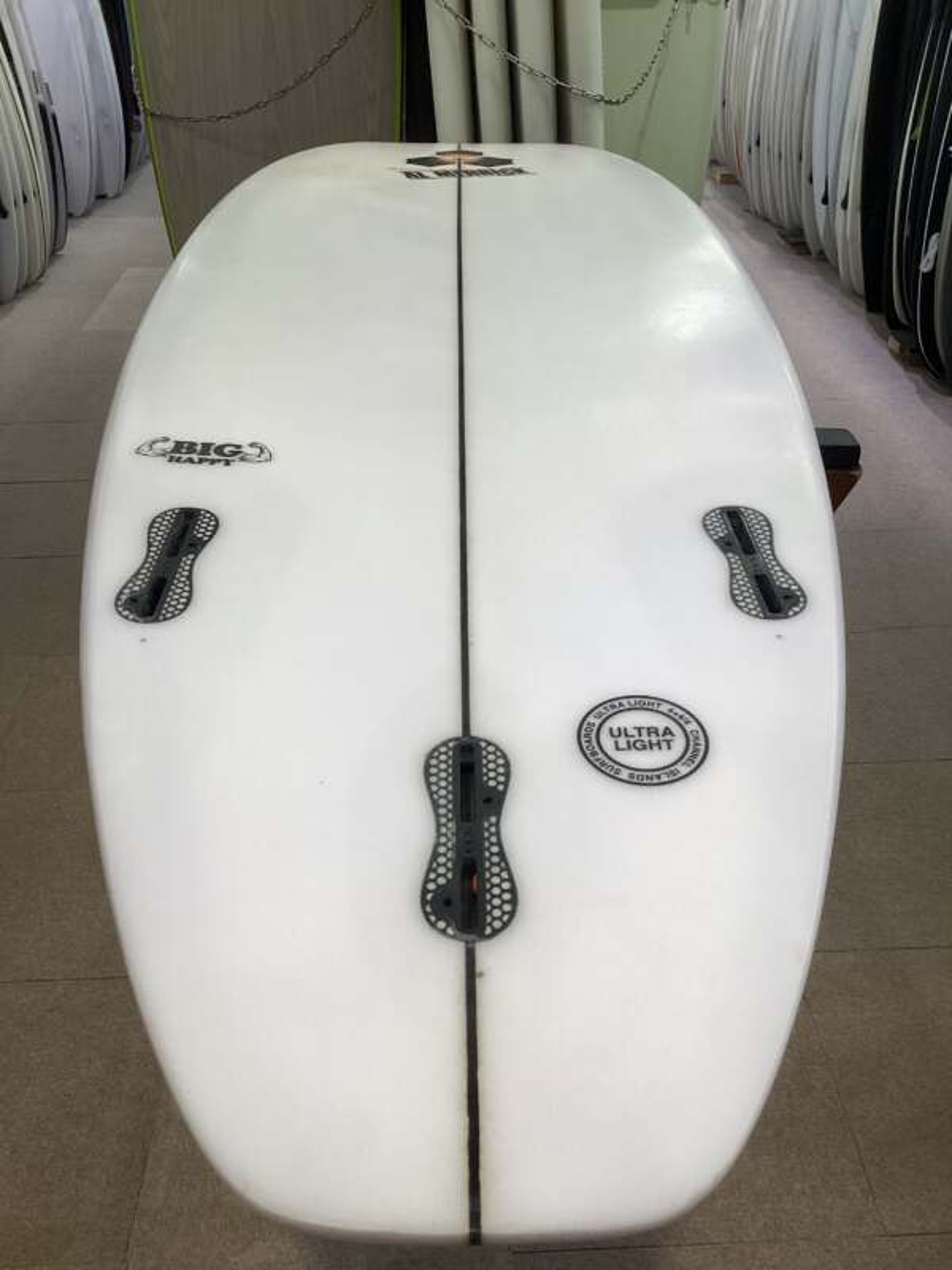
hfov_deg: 45.4
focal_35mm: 31
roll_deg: +1.2
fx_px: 1137
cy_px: 635
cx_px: 476
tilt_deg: -32.7
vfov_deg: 58.4
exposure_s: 1/100
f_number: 2.4
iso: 64
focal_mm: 3.3
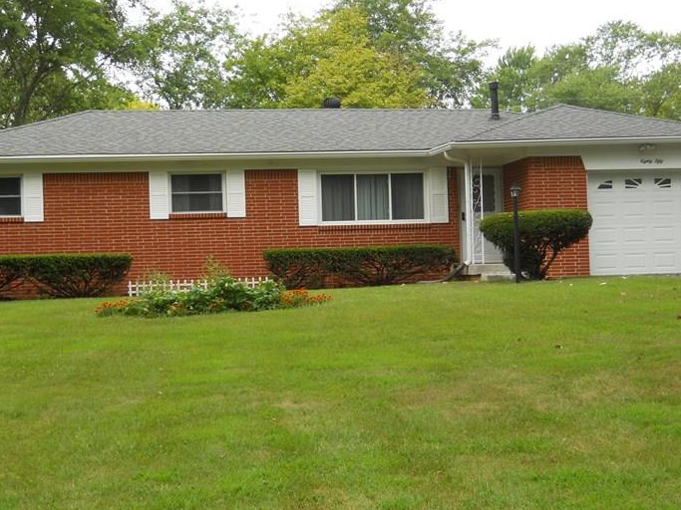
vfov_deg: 21.3
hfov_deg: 28.2
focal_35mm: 69
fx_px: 1357
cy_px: 260
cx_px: 342
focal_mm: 8.3
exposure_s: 1/200
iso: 80
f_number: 3.4
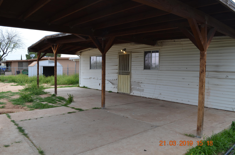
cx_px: 118
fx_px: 176
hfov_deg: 67.5
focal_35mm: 27
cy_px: 78
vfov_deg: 47.7
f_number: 8
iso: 160
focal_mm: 18
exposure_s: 1/250
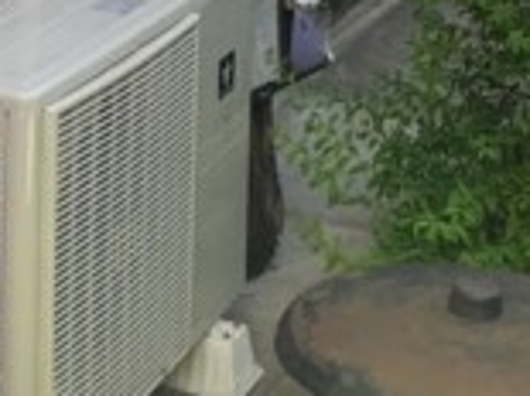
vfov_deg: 9.2
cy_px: -437
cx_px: 96
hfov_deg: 13.1
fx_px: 2295
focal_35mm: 150
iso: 40
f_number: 2.2
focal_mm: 4.15
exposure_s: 1/30
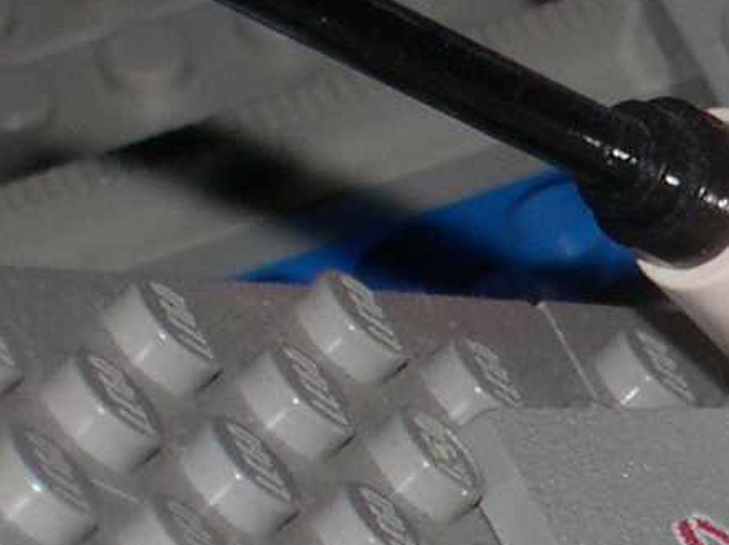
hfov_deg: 3.7
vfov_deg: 2.8
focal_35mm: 526
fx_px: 11068
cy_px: 973
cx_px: 1691
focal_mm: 21.6
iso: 100
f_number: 13
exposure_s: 1/60
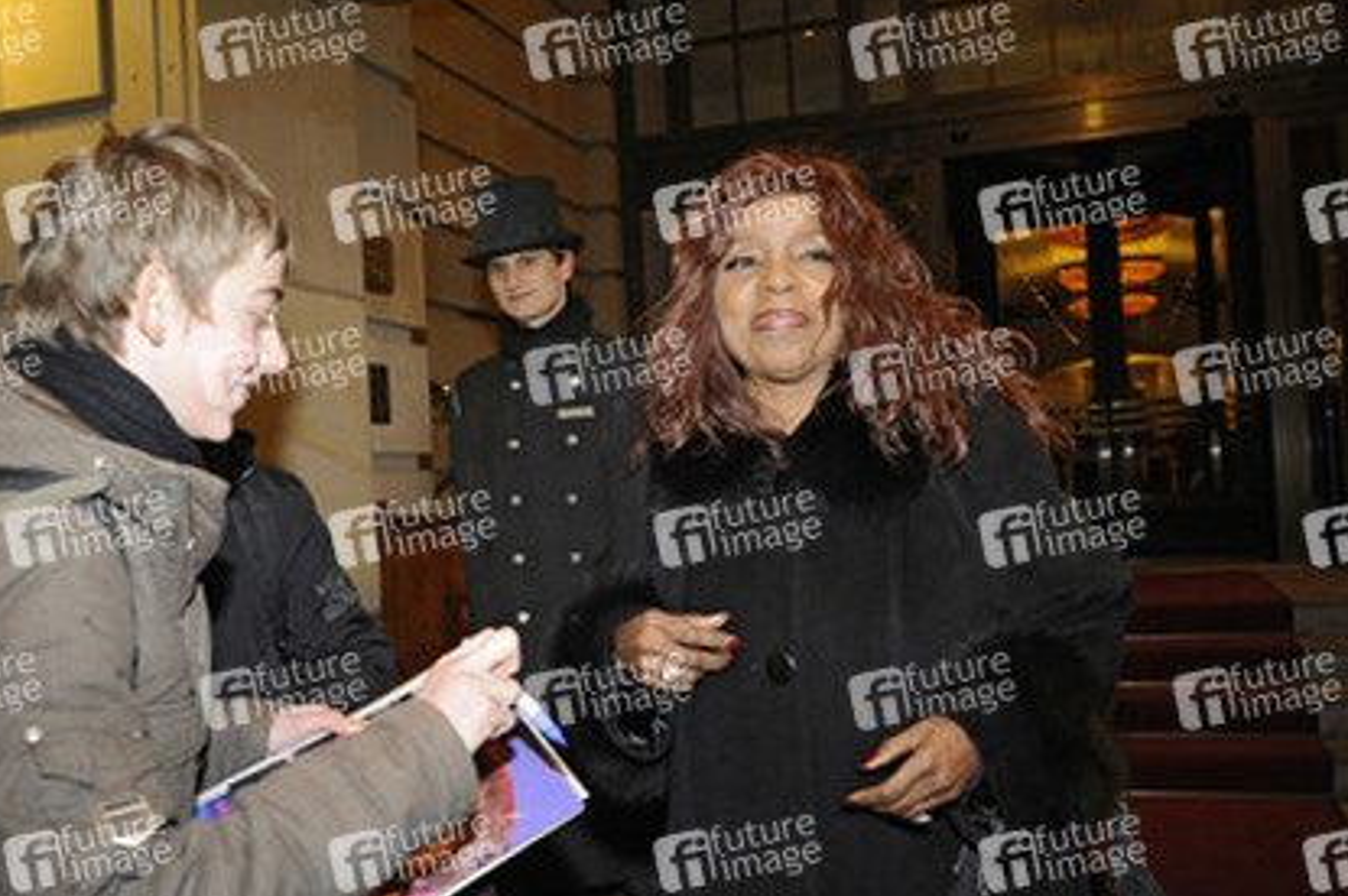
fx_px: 1422
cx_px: 651
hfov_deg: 50.7
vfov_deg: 35.0
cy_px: 448
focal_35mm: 38
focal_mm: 35
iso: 2000
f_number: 6.3
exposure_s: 1/80
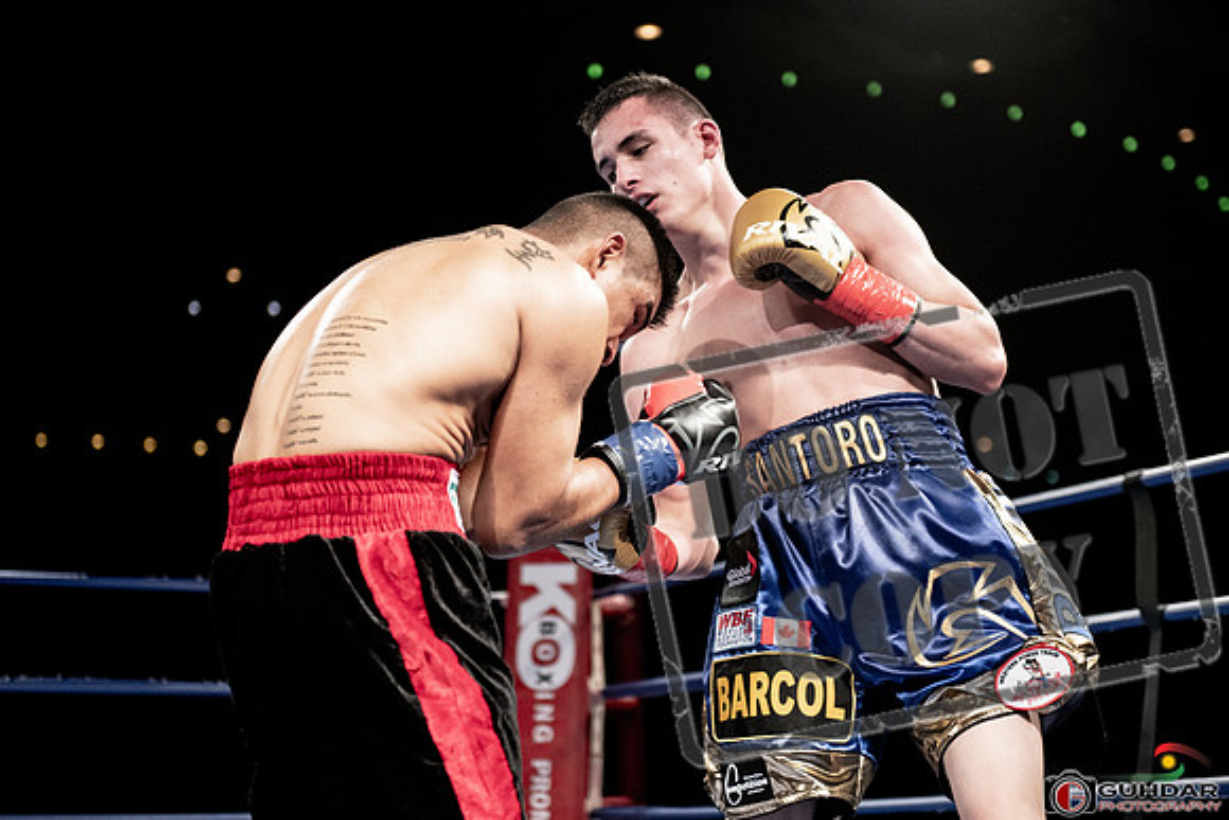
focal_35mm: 77
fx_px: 2622
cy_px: 408
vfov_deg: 17.8
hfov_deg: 26.4
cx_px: 581
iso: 2000
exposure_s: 1/1000
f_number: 2.8
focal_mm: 70
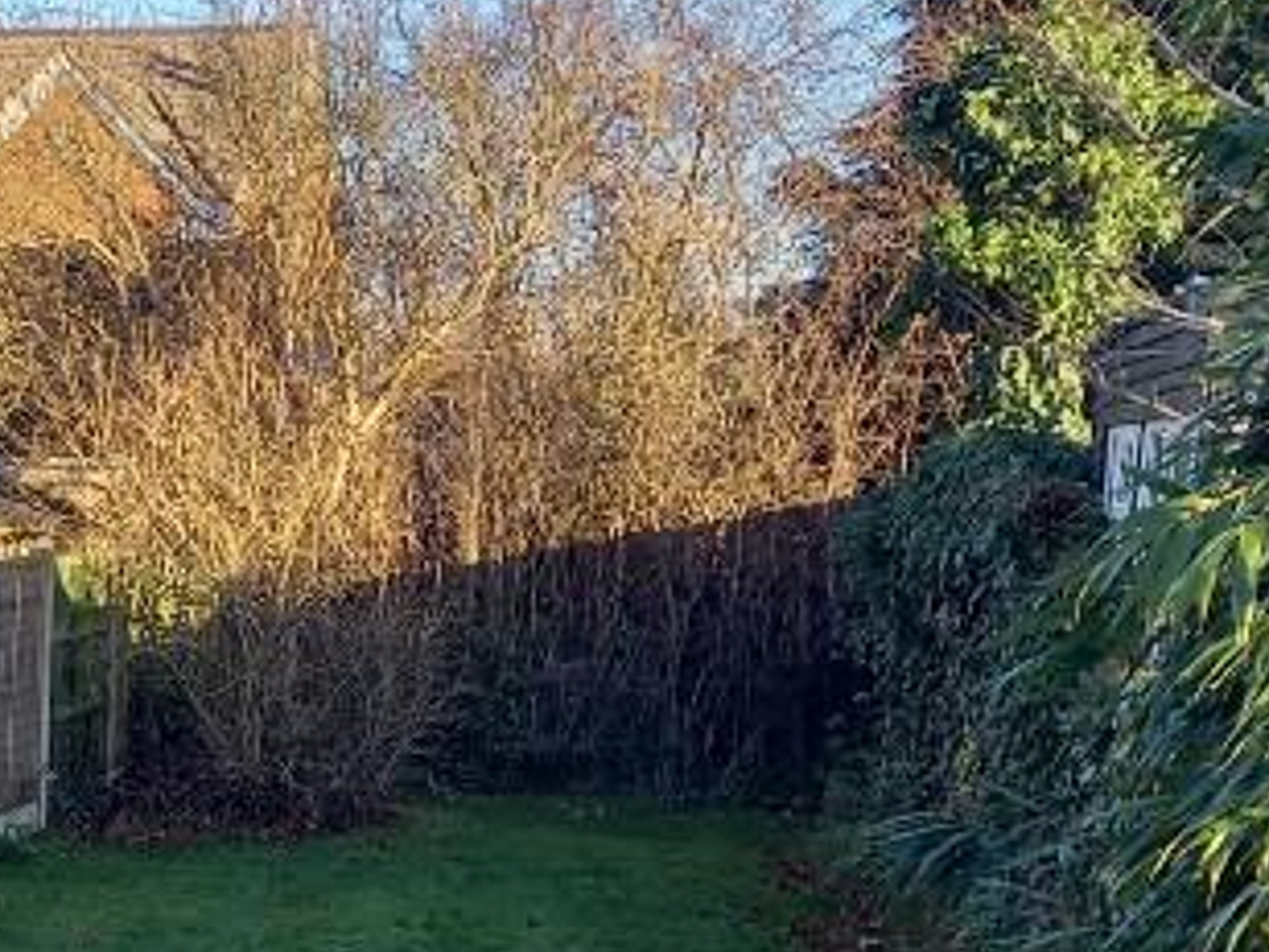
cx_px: -132
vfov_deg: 17.7
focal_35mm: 83
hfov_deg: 22.2
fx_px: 3043
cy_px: 729
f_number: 1.8
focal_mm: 4.65
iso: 50
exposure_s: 1/173
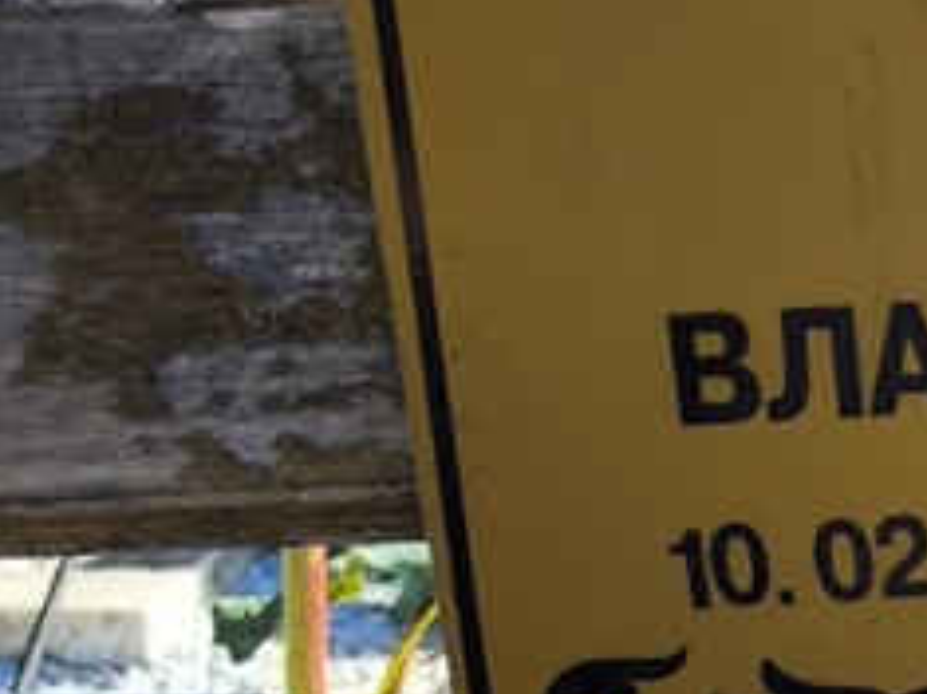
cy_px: 292
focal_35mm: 170
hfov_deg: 11.2
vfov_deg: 8.7
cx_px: 1347
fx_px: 4550
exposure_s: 1/499
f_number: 1.7
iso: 50
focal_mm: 4.71
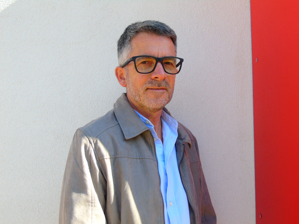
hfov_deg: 61.7
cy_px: 112
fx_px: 250
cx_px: 150
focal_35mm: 29
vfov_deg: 48.2
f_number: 3.6
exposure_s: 1/160
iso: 80
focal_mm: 5.2
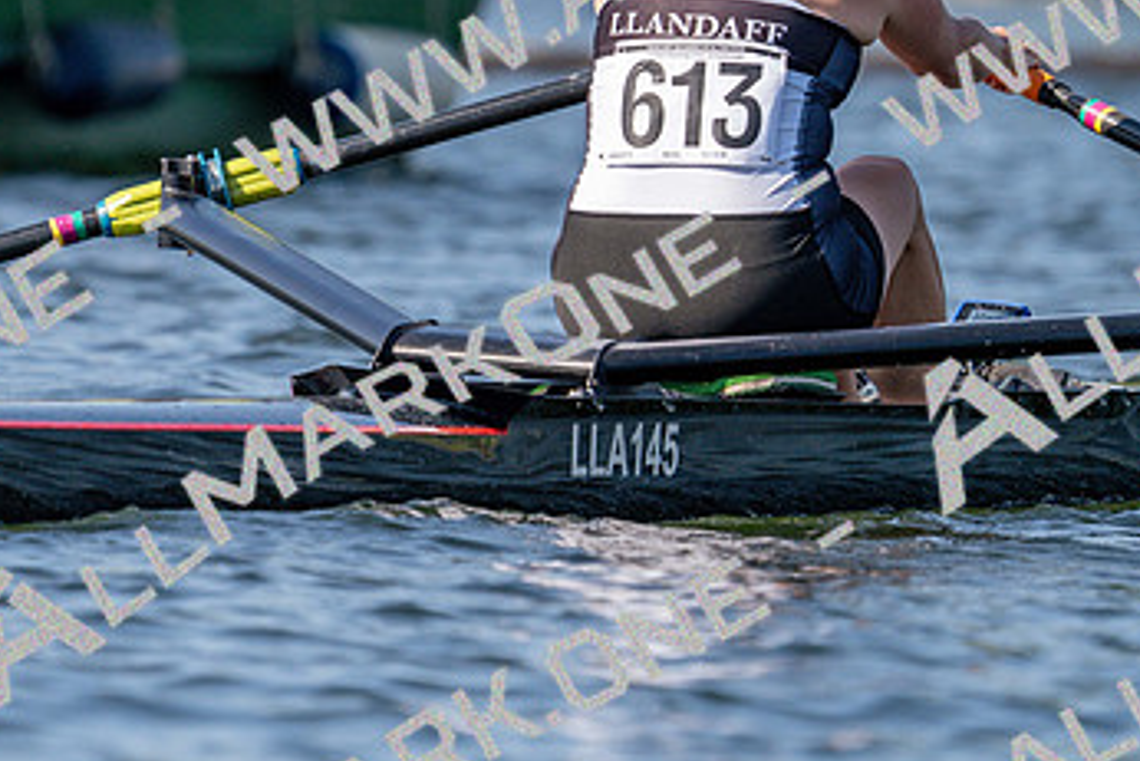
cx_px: 642
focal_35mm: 783
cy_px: 203
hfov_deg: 2.6
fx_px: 24804
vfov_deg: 1.8
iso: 320
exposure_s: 1/1600
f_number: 6.3
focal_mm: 467
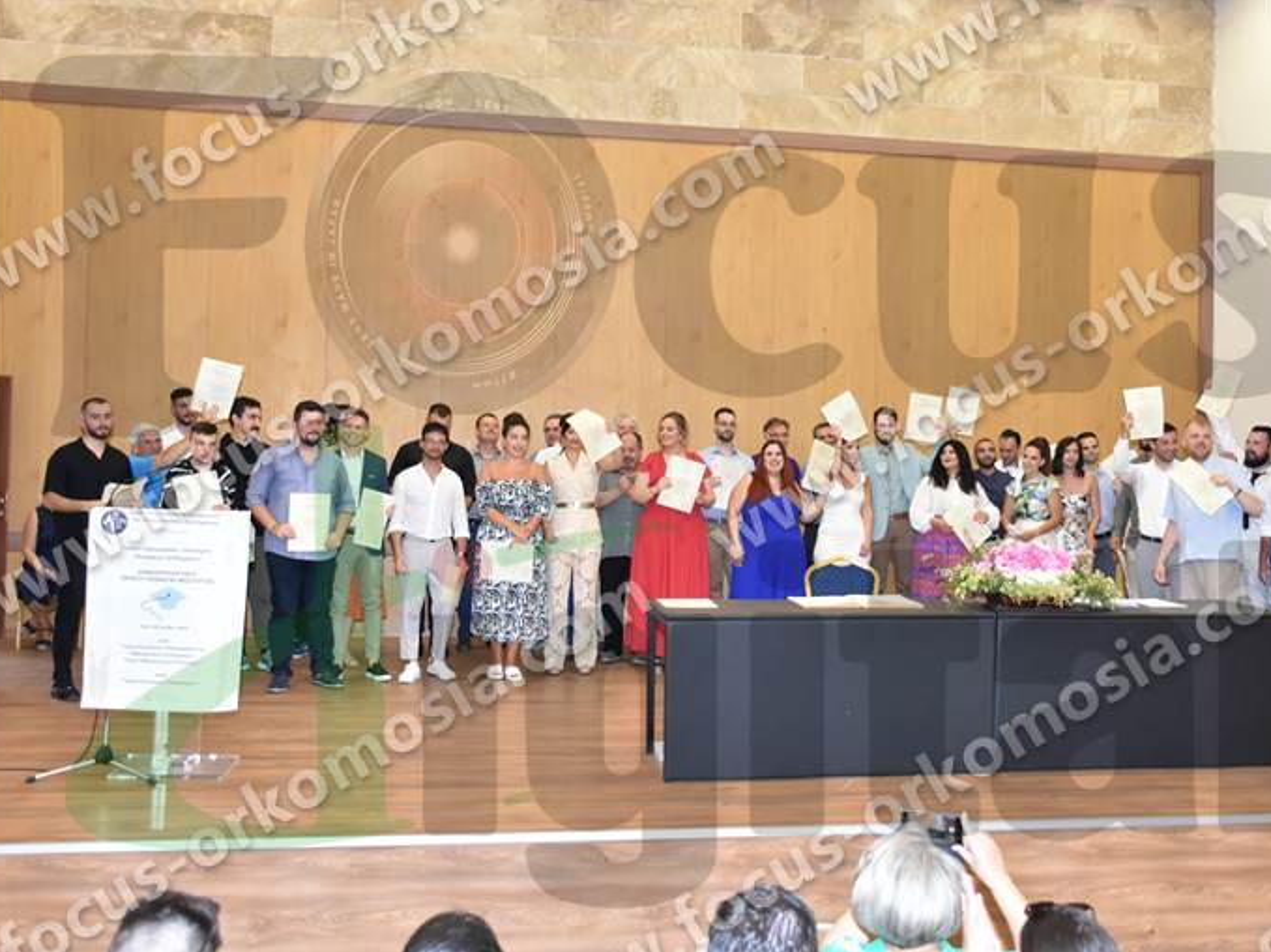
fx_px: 1378
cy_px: 477
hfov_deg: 49.4
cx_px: 694
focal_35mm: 38
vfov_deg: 38.1
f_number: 5.6
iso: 1250
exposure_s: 1/100
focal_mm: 23
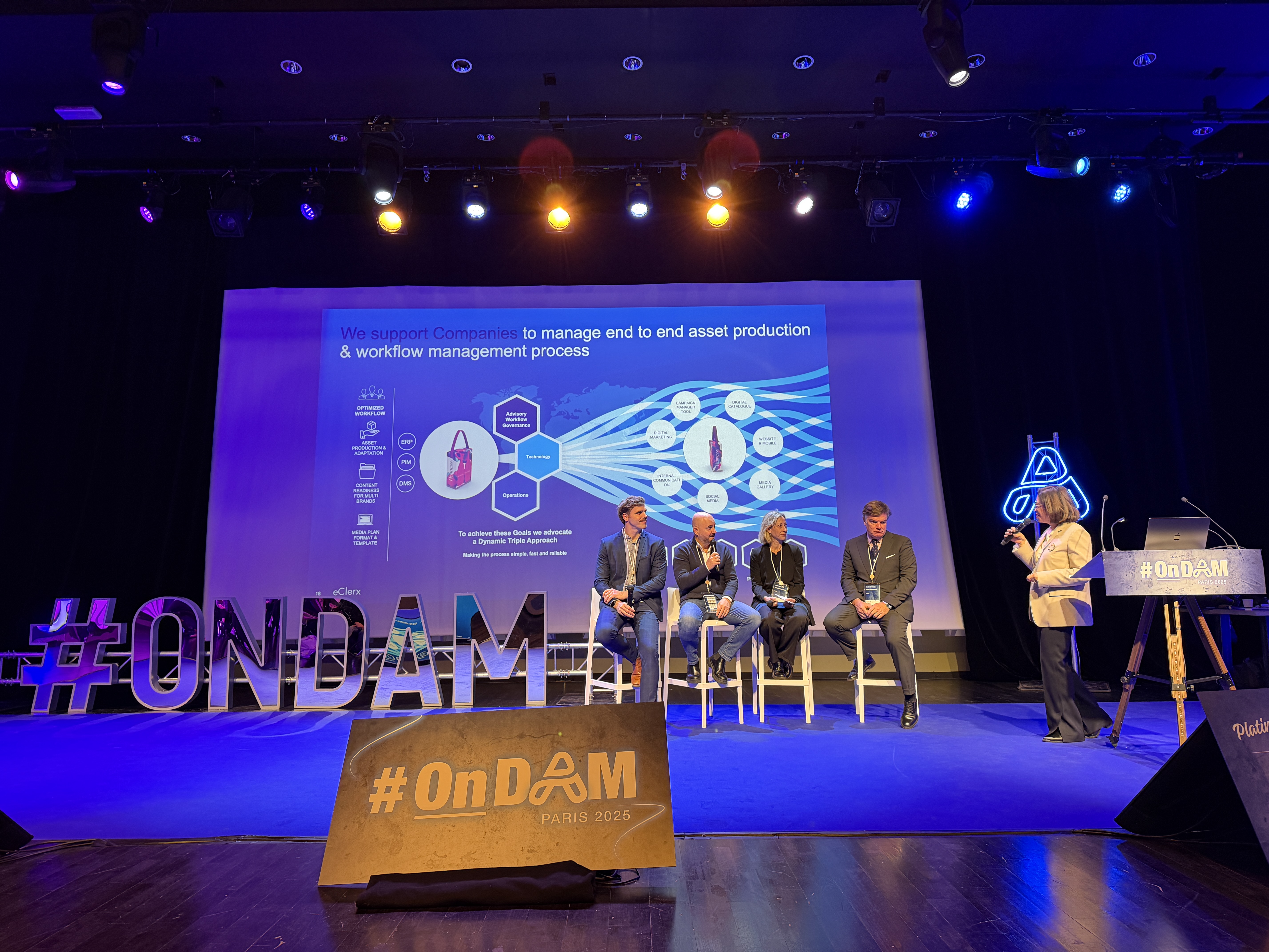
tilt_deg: +7.3
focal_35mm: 24
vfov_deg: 56.8
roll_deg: +1.0
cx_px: 634
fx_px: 880
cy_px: 476
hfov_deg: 71.6
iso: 320
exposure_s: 1/50
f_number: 1.78
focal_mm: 6.76
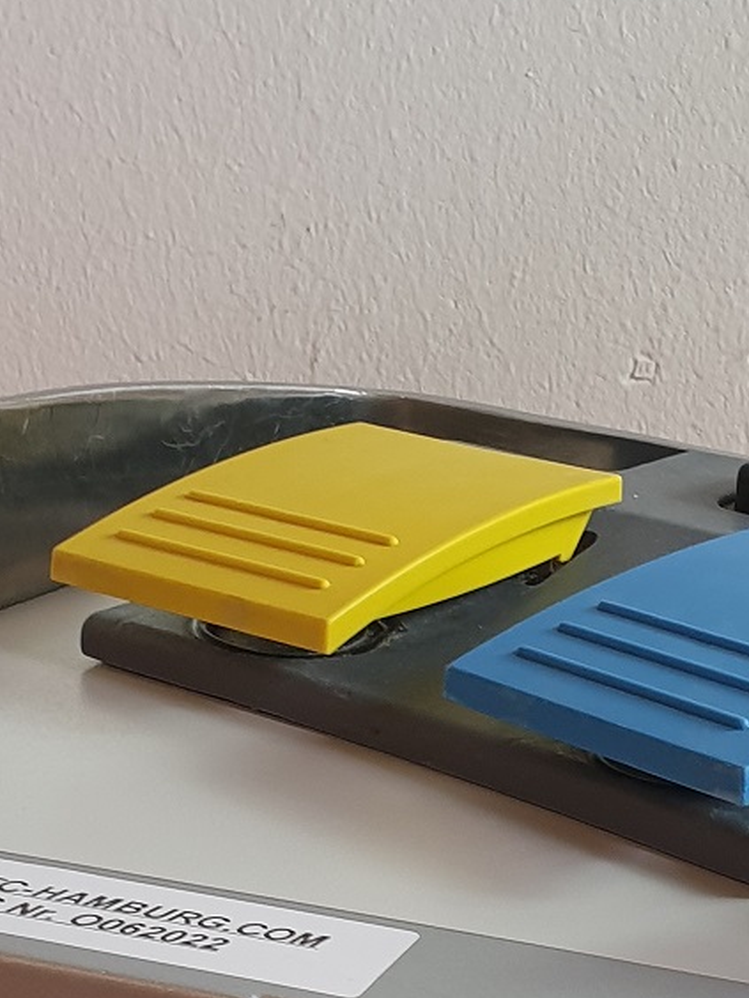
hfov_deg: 15.9
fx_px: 2683
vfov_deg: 21.0
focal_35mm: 93
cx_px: 475
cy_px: 667
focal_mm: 4.3
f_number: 2.4
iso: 100
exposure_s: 1/50
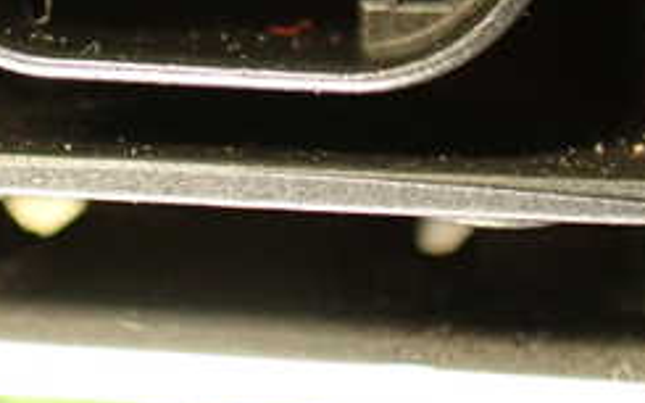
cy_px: -87
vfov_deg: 15.1
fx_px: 1459
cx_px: 211
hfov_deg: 24.8
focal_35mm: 83
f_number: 2.4
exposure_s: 1/25
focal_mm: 5.79
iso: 800
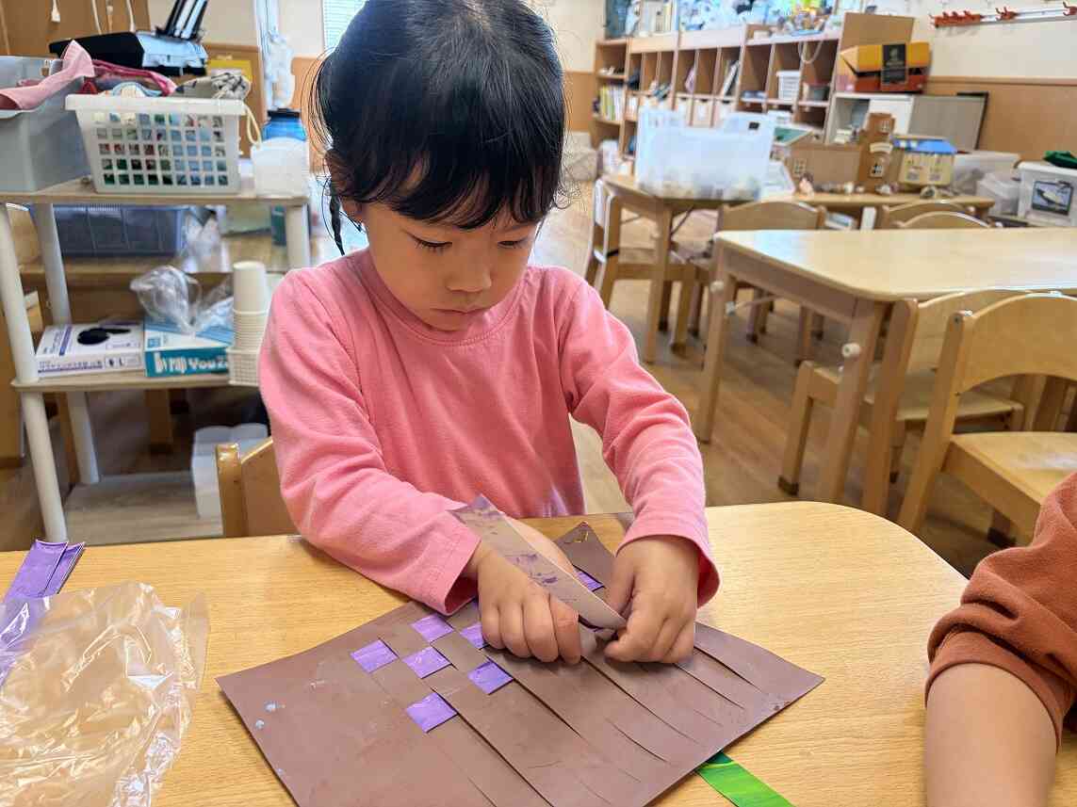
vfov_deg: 53.1
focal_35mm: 26
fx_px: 809
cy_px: 404
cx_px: 538
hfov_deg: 67.3
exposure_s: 1/93
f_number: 1.6
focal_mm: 5.96
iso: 125
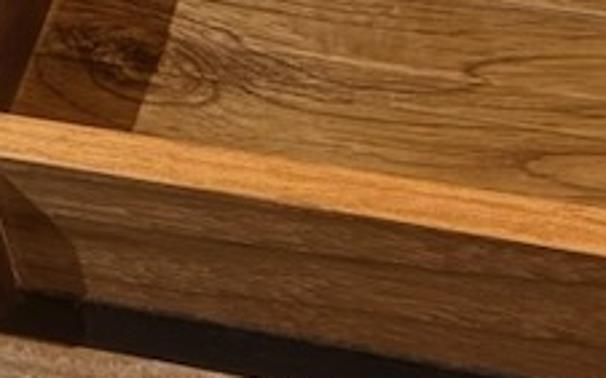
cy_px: -75
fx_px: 2377
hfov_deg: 14.4
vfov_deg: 9.0
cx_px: 115
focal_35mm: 144
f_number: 1.78
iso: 400
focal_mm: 6.76
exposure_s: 1/50
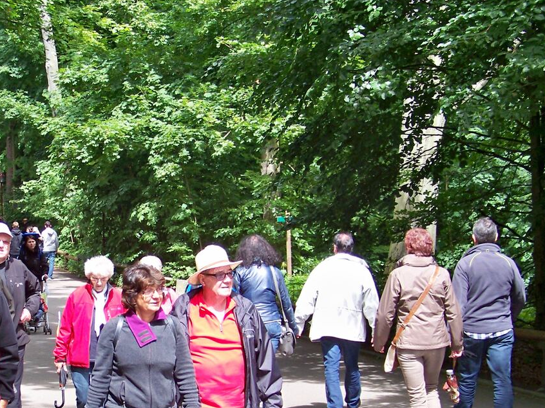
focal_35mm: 87
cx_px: 80
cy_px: 317
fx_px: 1369
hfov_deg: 22.1
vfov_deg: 16.9
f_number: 3.2
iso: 64
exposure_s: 1/200
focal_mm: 9.36
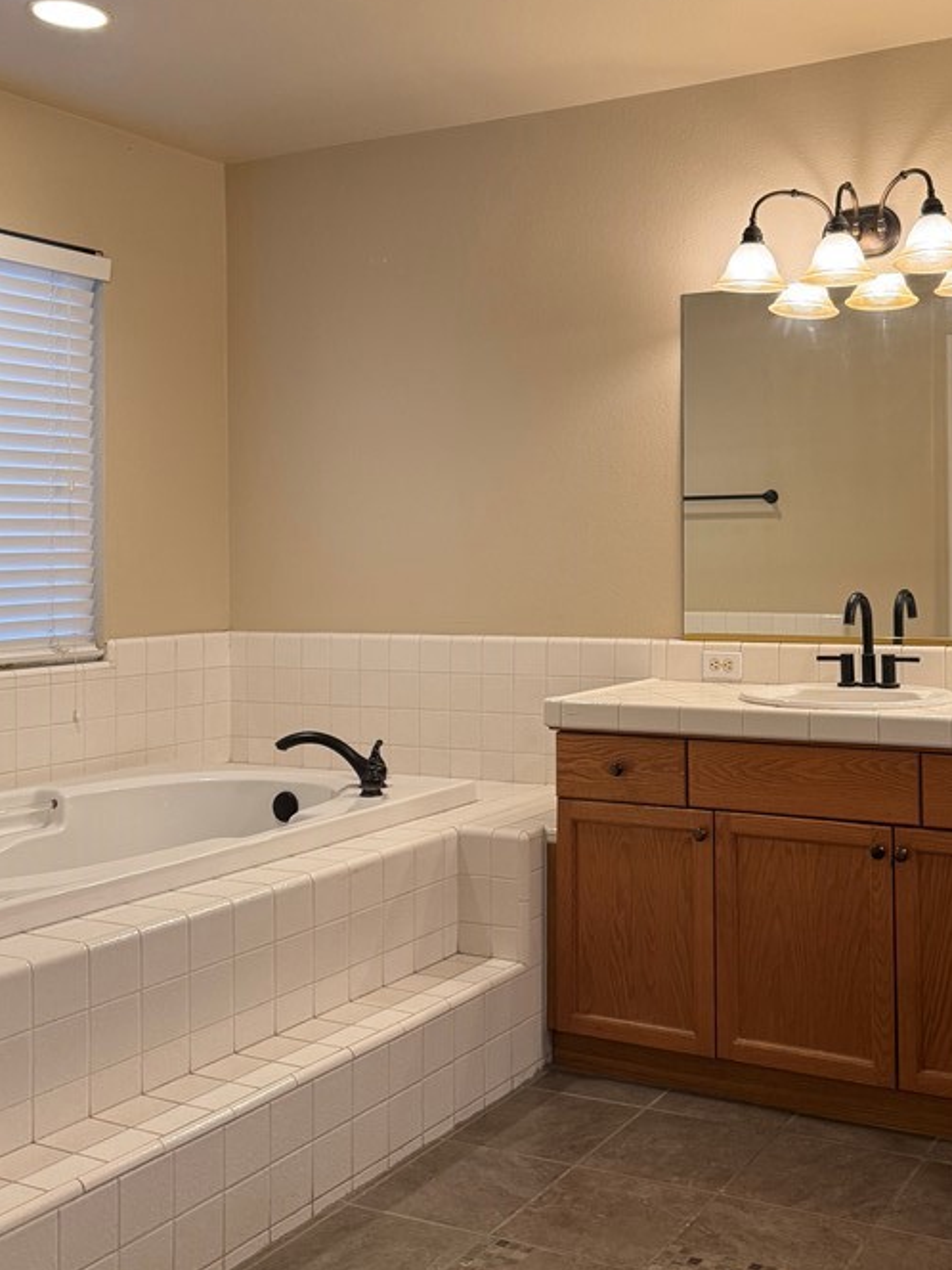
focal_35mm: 37
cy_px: 553
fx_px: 1357
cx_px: 700
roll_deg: +1.6
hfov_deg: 37.8
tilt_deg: -0.1
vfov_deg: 50.0
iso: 200
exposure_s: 1/120
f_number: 1.78
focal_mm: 6.76
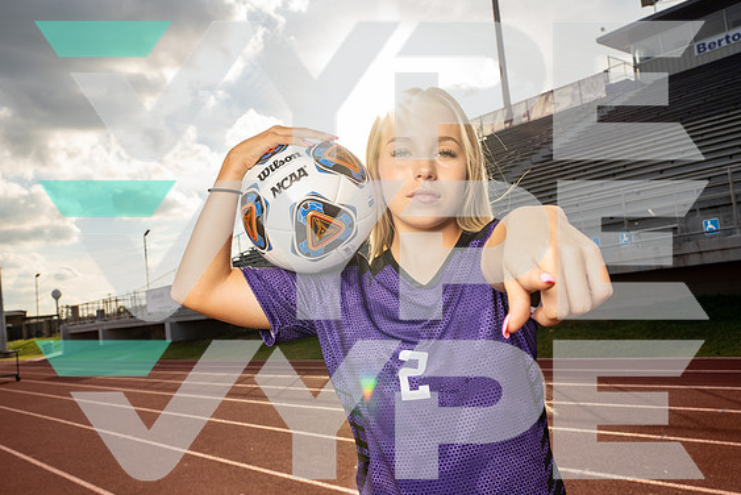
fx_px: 700
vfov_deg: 38.9
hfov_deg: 55.8
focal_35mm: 34
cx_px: 374
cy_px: 251
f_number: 11
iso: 250
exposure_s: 1/250
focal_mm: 33
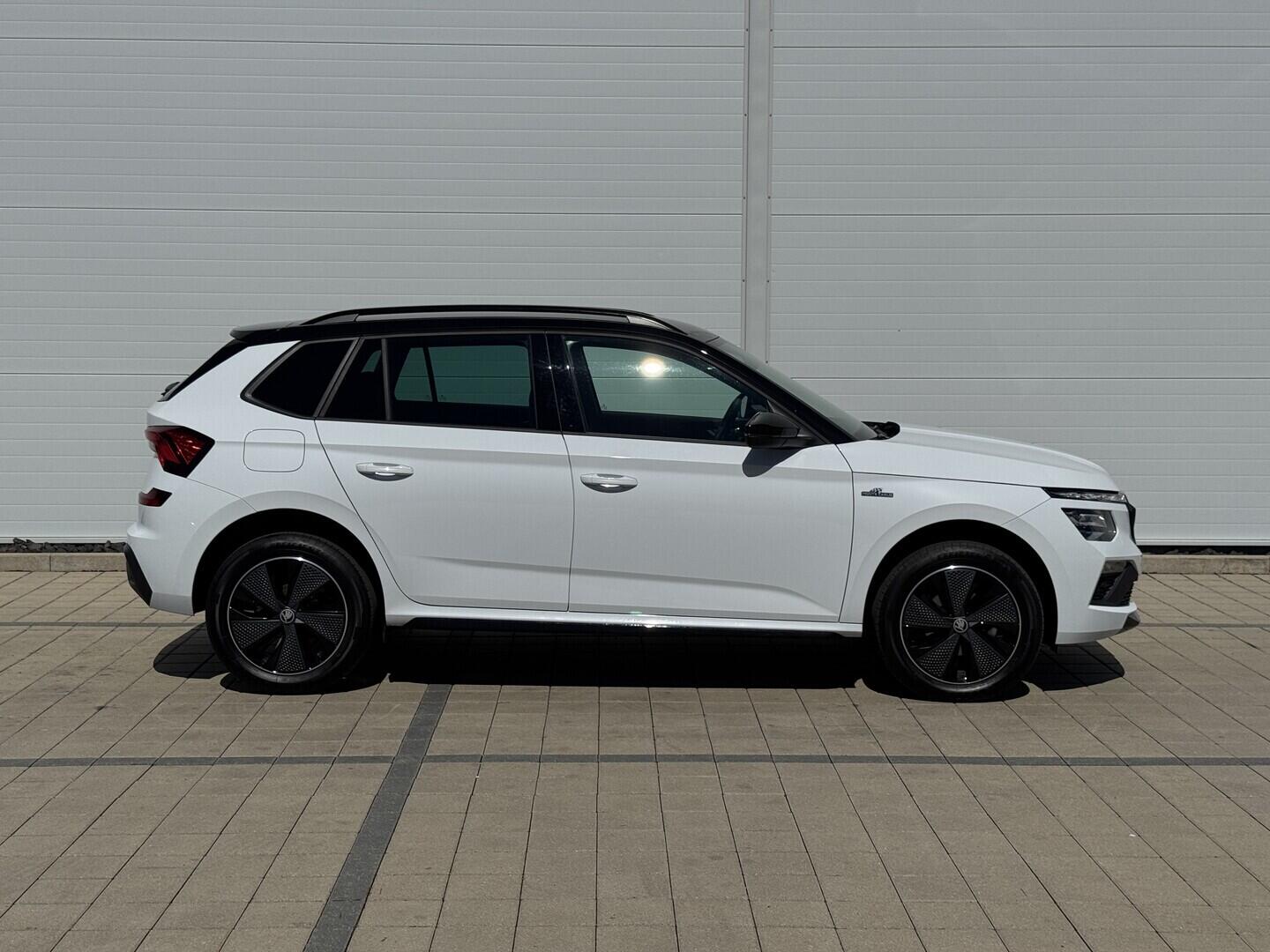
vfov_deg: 30.3
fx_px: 1761
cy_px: 476
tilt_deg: -4.6
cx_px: 635
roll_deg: -0.6
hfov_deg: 39.7
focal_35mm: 48
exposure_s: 1/15385
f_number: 1.78
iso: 64
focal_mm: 6.76
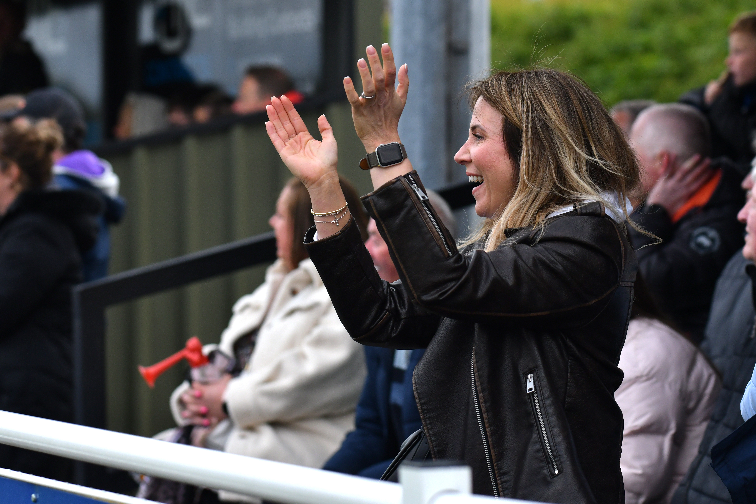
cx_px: 378
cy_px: 252
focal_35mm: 180
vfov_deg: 7.6
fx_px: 3780
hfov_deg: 11.4
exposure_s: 1/1600
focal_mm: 120
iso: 400
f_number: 4.5
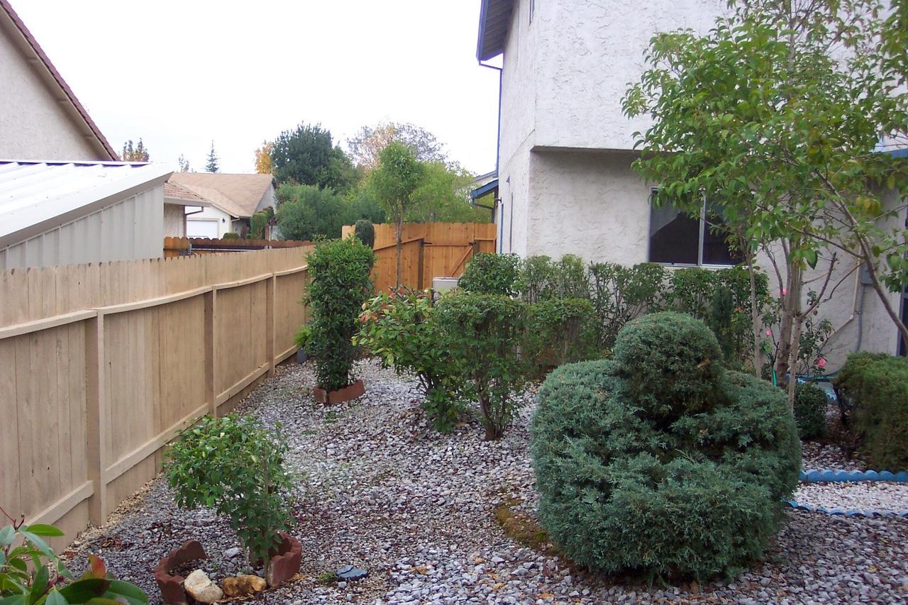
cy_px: 302
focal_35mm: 38
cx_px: 454
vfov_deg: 35.0
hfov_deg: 50.7
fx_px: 958
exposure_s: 1/250
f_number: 2.8
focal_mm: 8
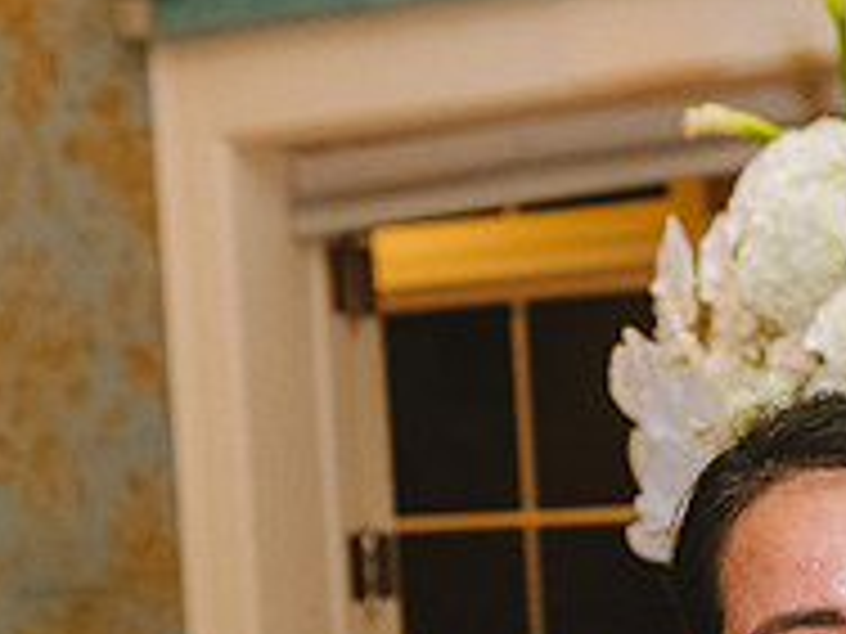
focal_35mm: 109
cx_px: 949
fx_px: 2664
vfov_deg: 13.2
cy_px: 783
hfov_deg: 17.4
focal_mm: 34
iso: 3200
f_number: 4
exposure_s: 1/160
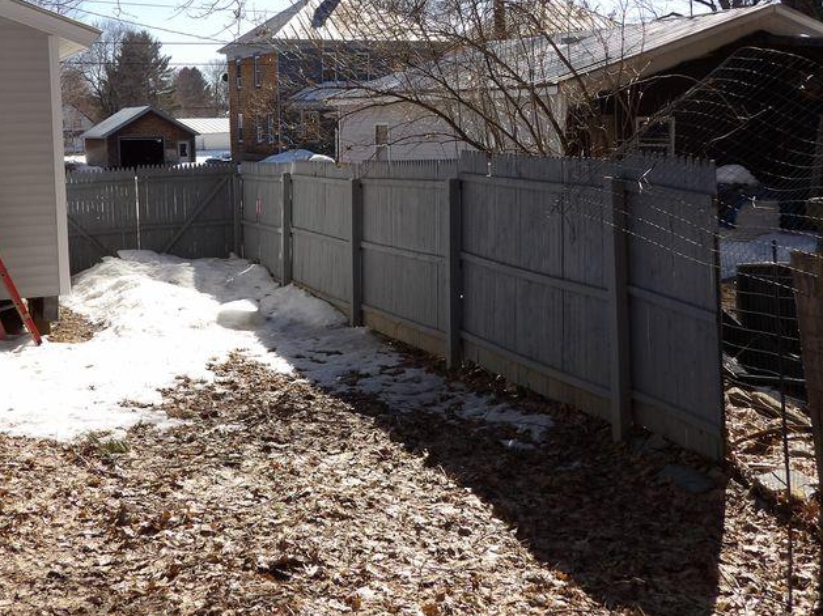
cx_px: 351
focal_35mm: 42
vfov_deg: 34.1
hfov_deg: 44.7
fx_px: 998
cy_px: 230
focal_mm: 5.9
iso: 100
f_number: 3.6
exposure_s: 1/730
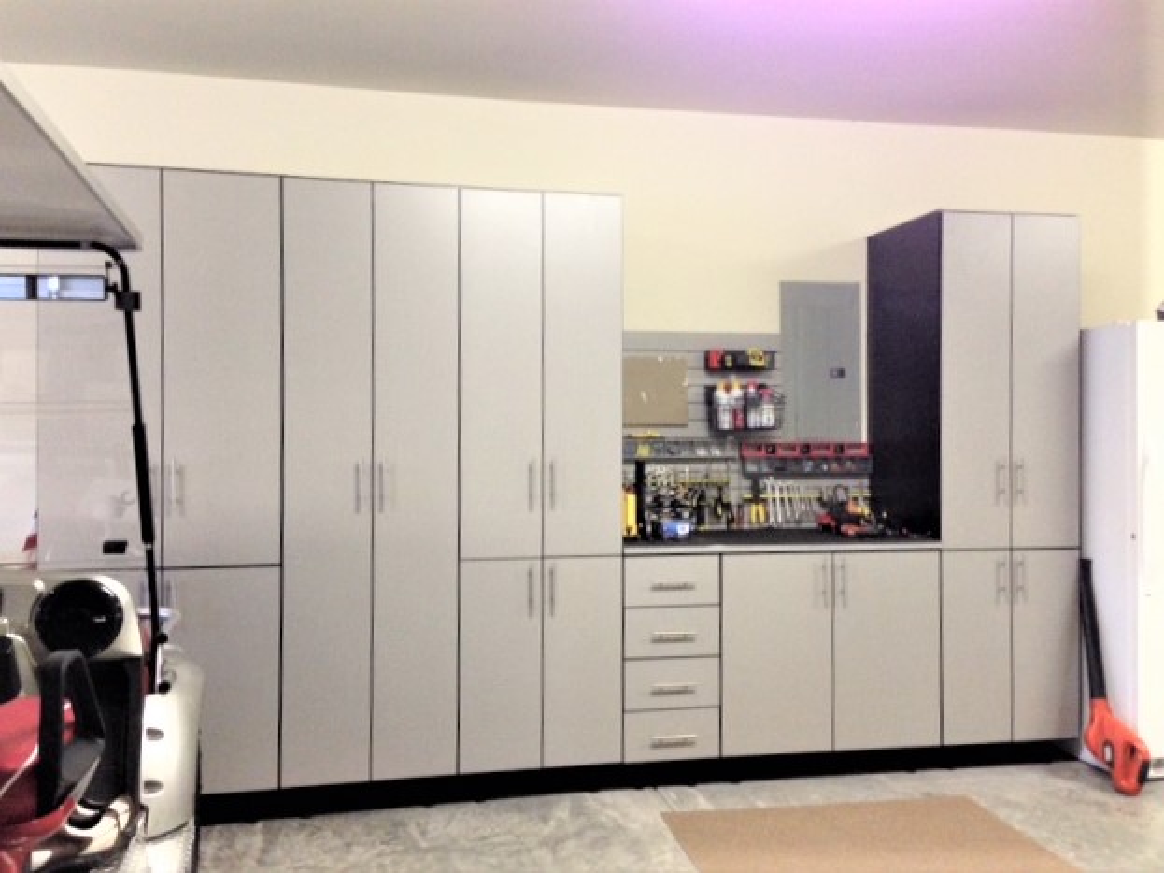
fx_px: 1109
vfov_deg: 42.9
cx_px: 582
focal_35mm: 33
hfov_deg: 55.4
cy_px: 436
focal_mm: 4.12
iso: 320
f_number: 2.4
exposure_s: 1/20
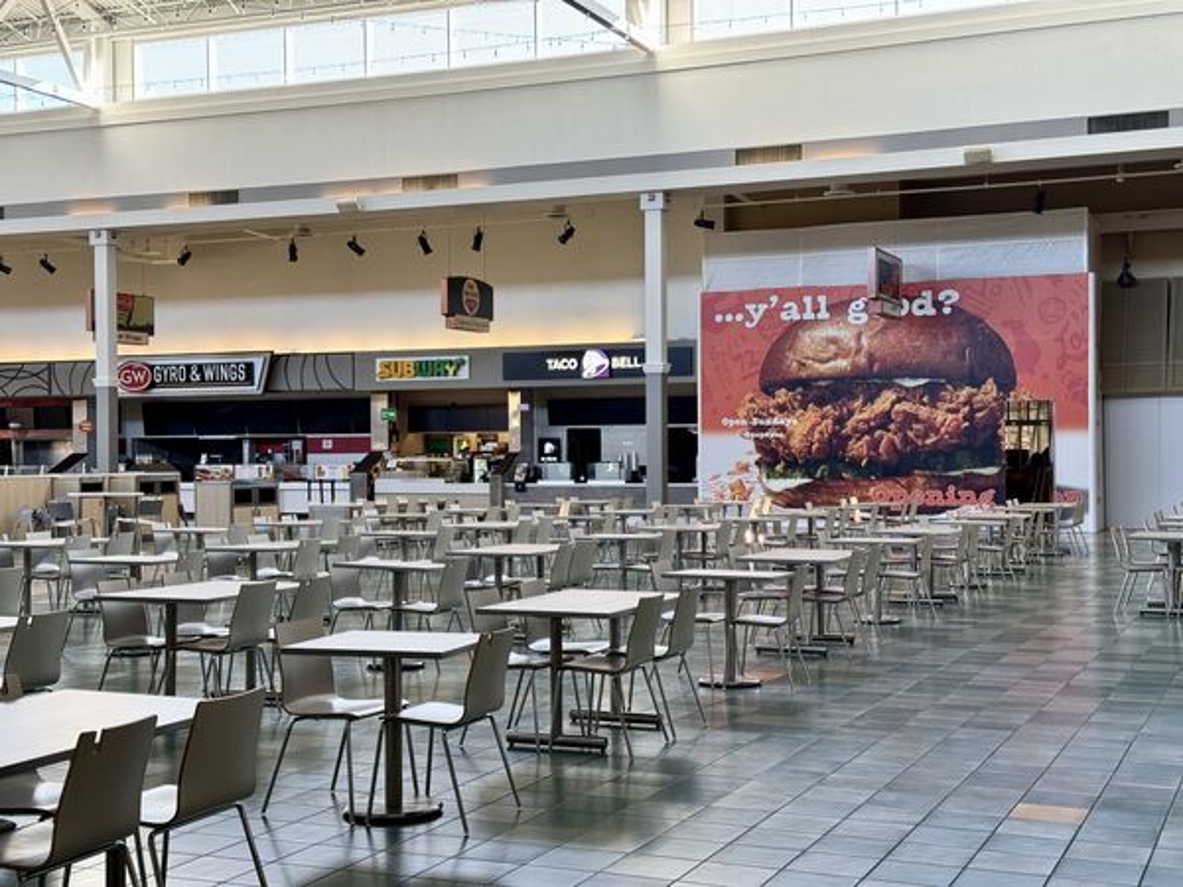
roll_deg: -0.4
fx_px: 1640
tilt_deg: -0.8
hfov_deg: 39.7
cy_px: 444
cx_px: 592
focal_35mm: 48
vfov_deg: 30.3
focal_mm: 6.86
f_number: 1.78
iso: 125
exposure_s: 1/120
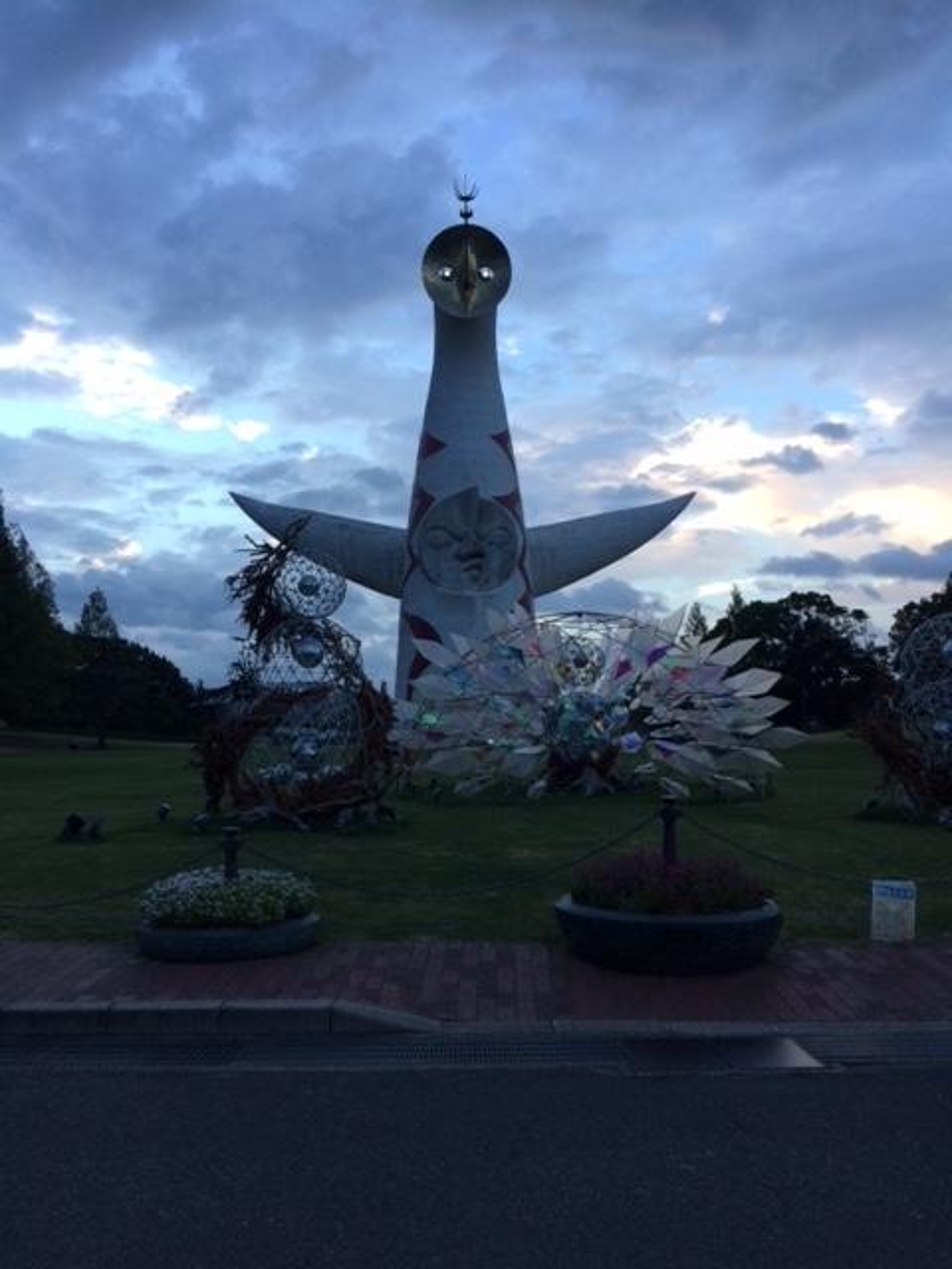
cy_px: 634
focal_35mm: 29
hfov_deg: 48.2
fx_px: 1063
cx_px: 476
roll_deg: +1.2
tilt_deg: +3.9
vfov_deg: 61.7
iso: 50
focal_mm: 4.15
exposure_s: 1/120
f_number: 2.2
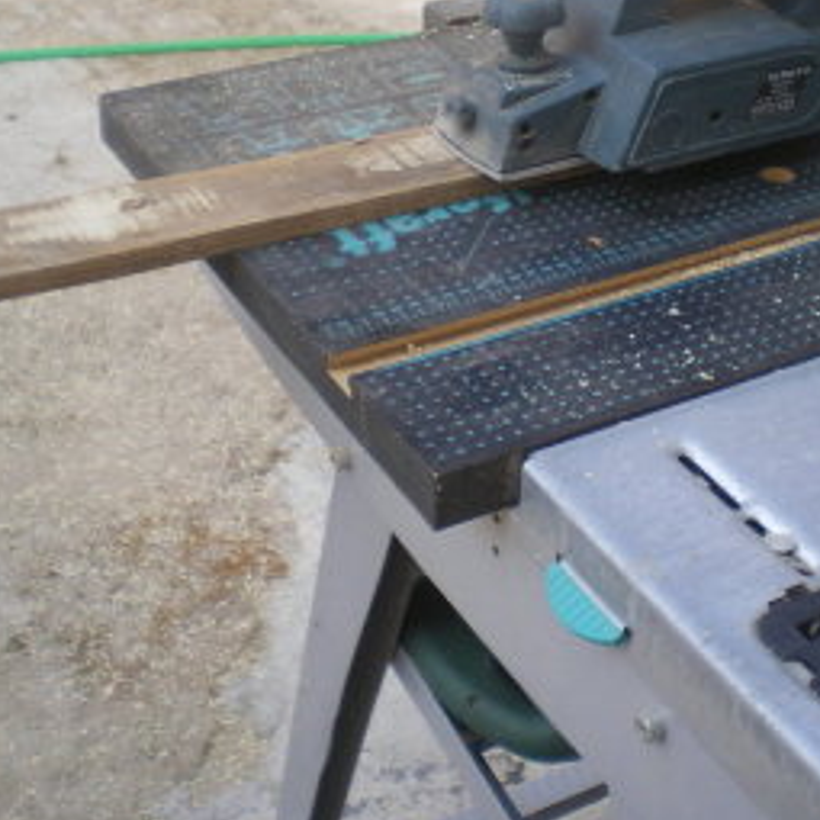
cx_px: 550
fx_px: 1715
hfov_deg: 26.7
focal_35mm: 64
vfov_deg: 26.7
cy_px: 241
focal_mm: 6.3
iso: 50
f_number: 3.1
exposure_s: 1/160
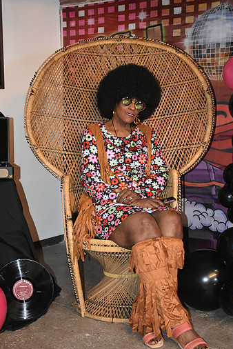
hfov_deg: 24.6
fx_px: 533
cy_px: 188
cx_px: 122
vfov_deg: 36.2
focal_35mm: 55
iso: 6400
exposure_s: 1/60
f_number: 4.5
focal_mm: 32
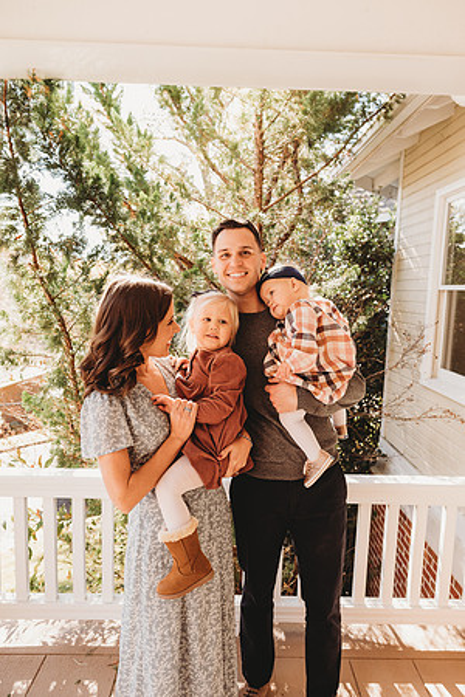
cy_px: 348
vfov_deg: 73.7
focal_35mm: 24
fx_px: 465
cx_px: 232
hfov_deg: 53.1
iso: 400
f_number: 4.5
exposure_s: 1/200
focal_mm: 24
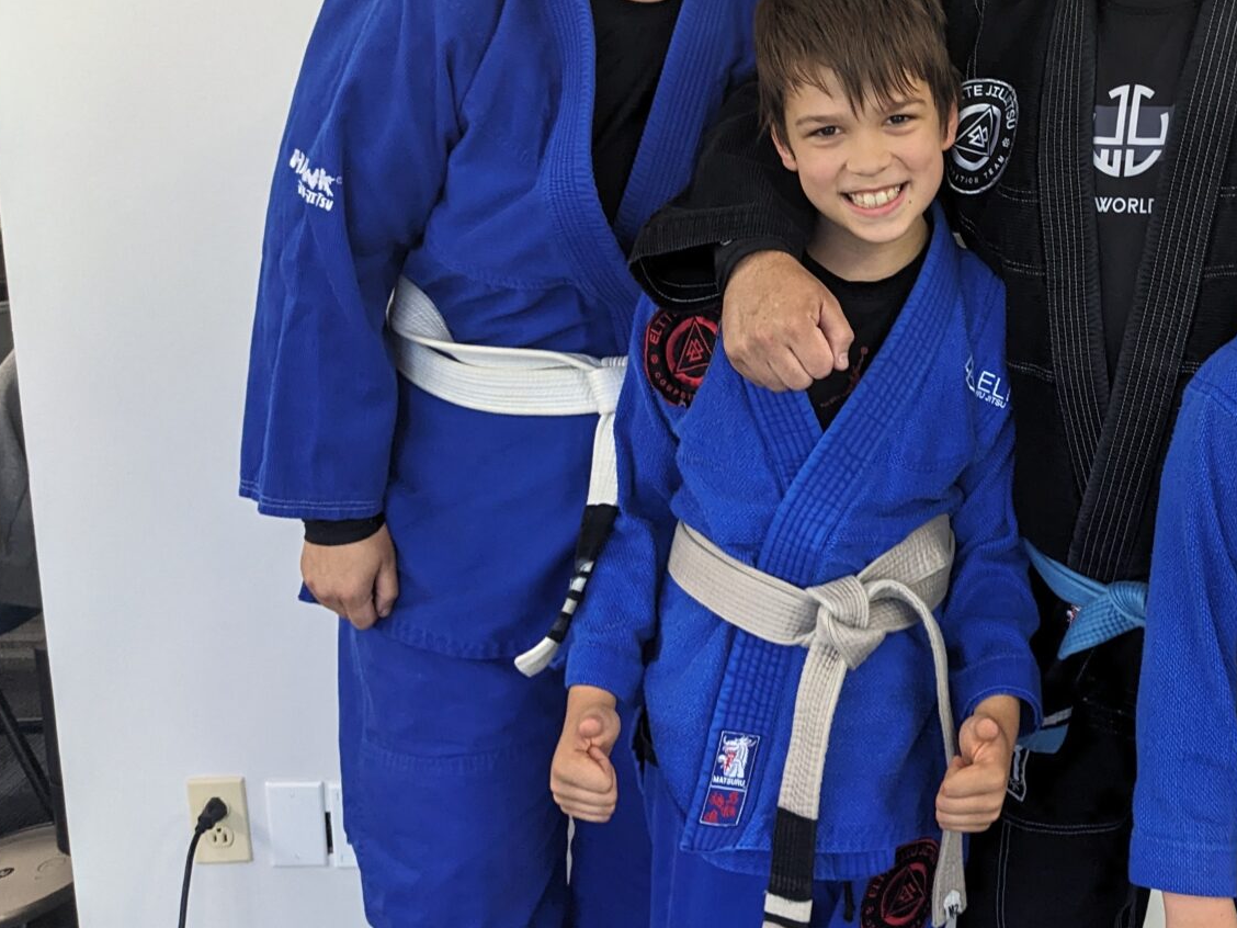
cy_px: 279
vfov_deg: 29.4
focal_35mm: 49
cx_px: 1054
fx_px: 1751
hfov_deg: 37.0
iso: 102
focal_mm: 4.38
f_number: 1.73
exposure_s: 1/24
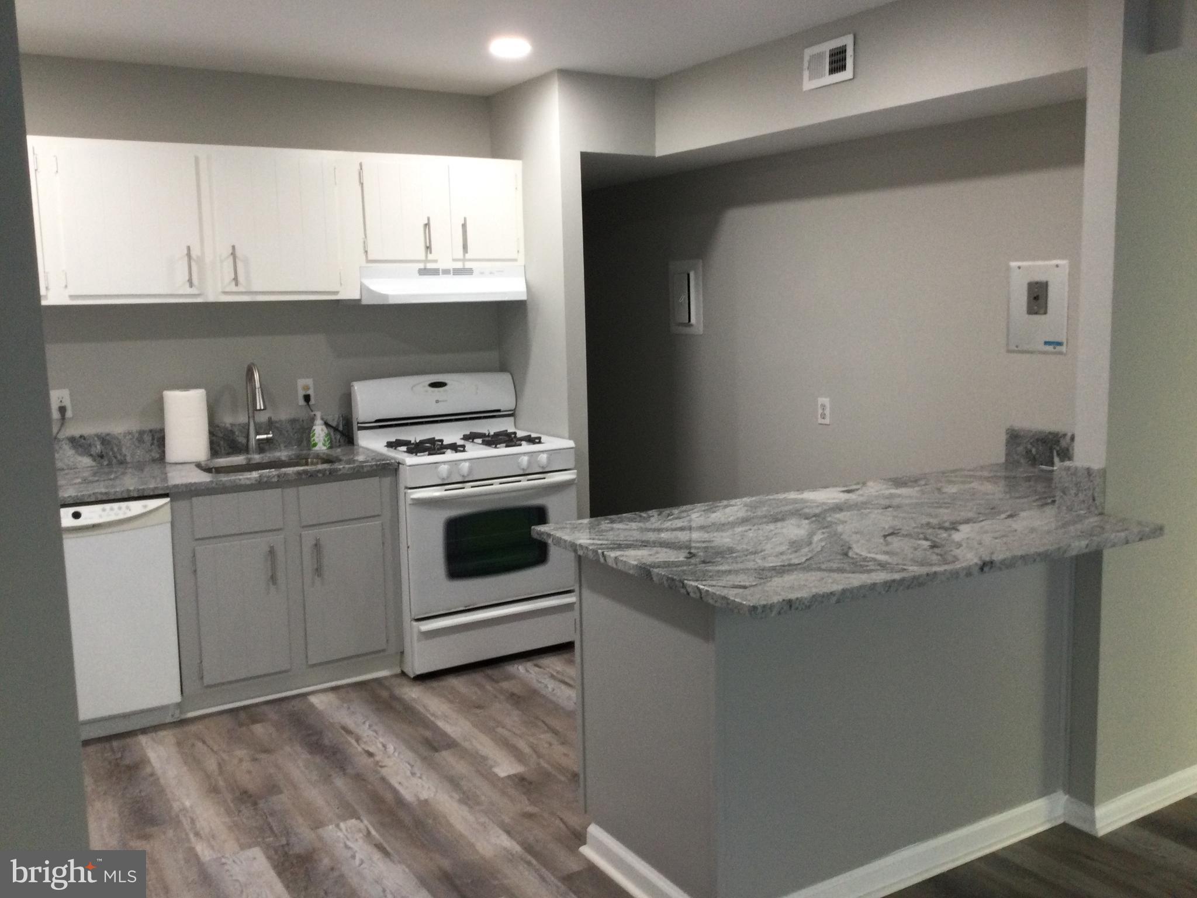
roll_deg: -0.5
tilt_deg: -8.0
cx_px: 598
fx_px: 1072
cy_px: 449
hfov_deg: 58.4
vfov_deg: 45.4
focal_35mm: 31
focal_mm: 3.3
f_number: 2.4
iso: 80
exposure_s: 1/30
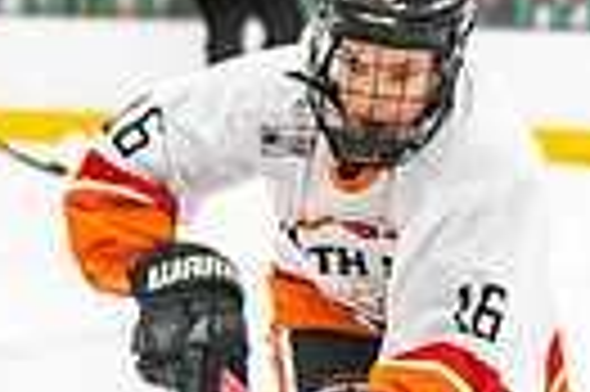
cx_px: -1108
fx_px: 7120
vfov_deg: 3.1
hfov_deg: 4.6
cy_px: 650
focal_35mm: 435
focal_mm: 75
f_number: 2.8
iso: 1250
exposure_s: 1/640
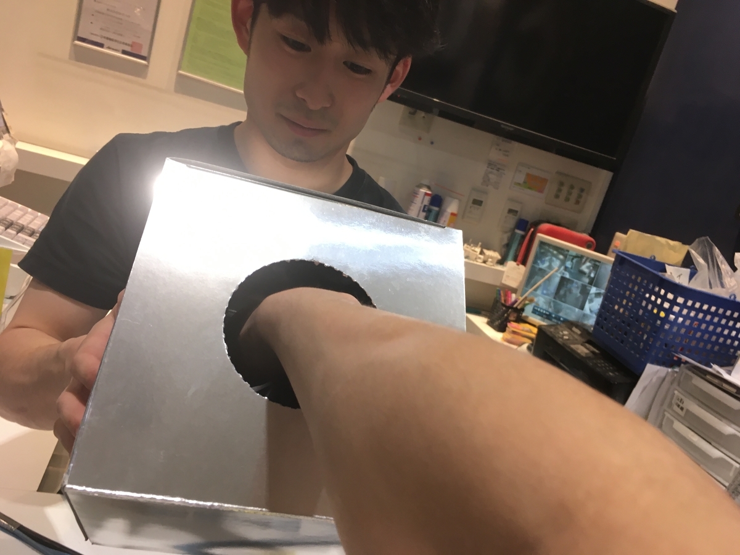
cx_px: 370
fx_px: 620
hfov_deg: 61.7
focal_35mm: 29
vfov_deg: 48.2
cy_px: 278
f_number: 2.2
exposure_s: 1/30
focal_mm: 4.15
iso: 50
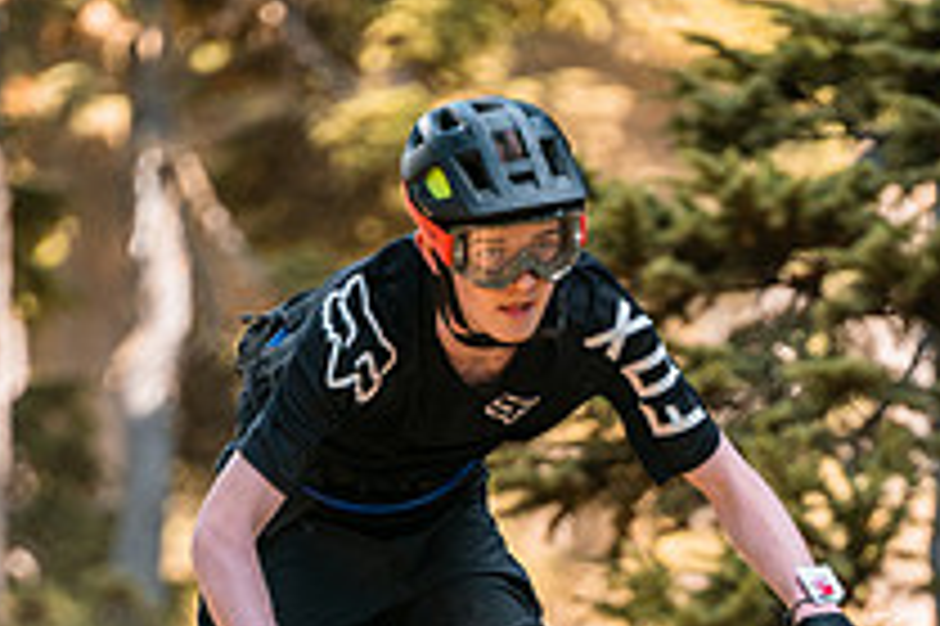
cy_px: 865
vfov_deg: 3.1
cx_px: 729
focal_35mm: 444
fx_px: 11584
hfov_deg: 4.6
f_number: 2.8
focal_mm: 160
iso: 800
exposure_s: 1/1600
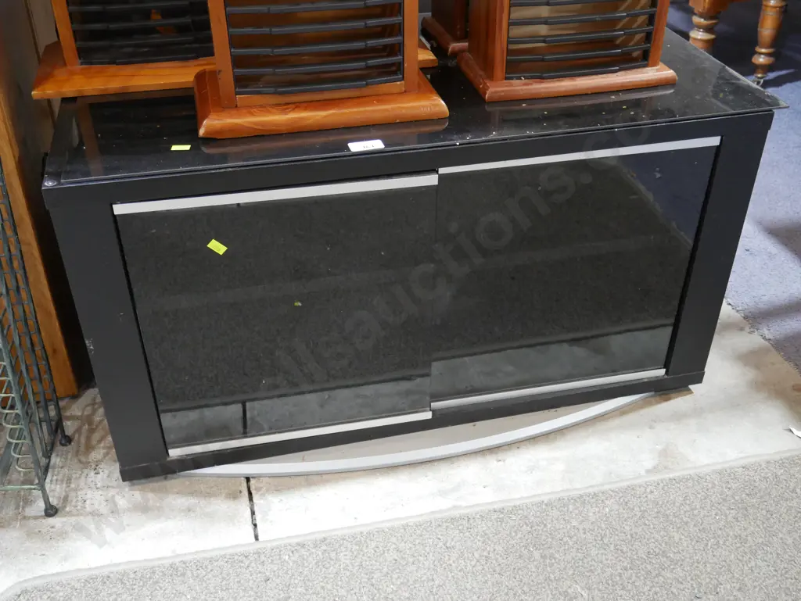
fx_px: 833
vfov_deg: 39.7
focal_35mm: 36
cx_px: 400
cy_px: 300
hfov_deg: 51.3
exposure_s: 1/60
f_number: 4
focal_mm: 18
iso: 1600
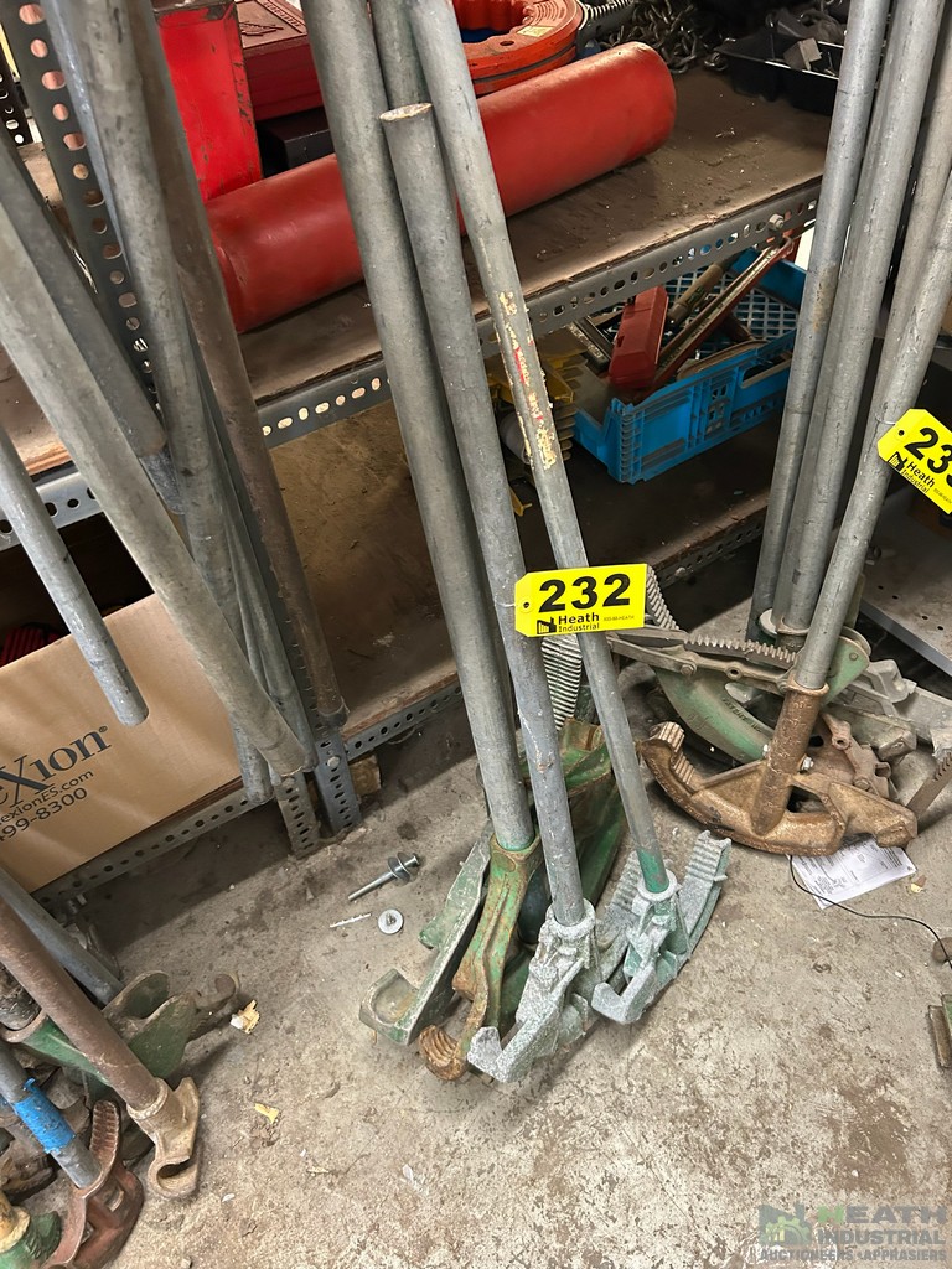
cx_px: 476
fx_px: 953
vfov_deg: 67.3
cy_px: 634
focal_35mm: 26
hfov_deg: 53.1
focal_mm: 5.7
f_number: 1.5
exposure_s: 1/60
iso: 500
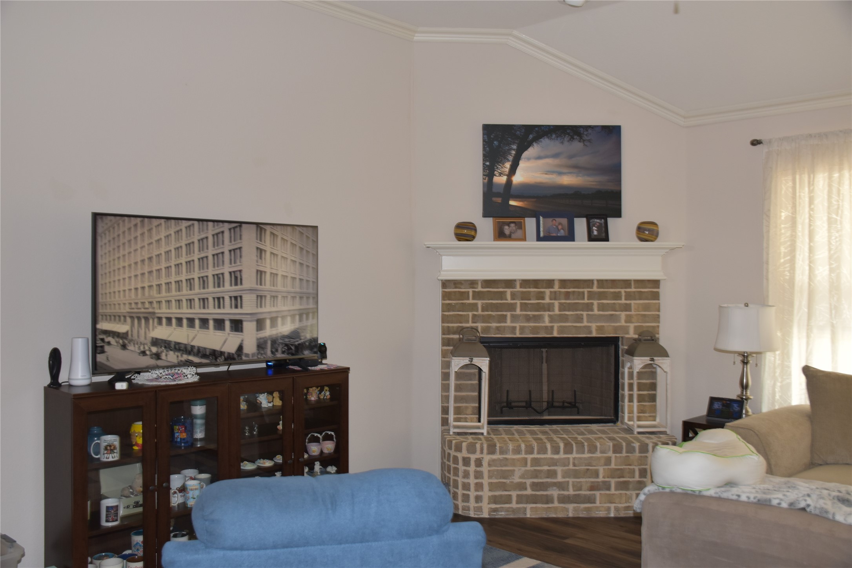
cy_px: 284
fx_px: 781
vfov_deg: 40.0
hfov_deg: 57.2
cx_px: 426
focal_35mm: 33
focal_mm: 22
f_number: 4
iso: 450
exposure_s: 1/30
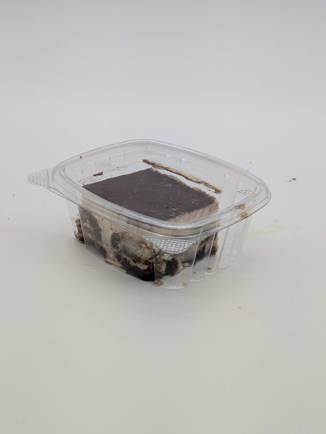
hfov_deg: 28.6
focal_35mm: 51
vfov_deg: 37.5
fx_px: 640
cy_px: 217
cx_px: 163
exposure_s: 1/753
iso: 71
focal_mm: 5.43
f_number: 1.89
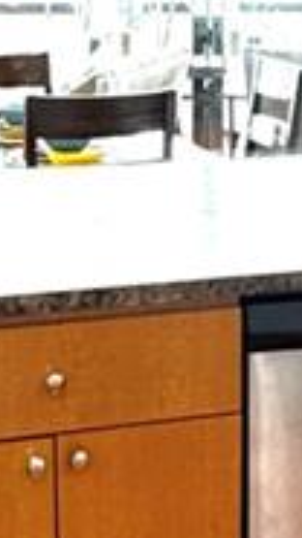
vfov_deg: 21.6
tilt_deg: -12.0
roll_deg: -0.7
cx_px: 308
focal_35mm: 99
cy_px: 233
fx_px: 1410
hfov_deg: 12.1
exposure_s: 1/120
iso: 250
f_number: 2.2
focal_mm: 2.22
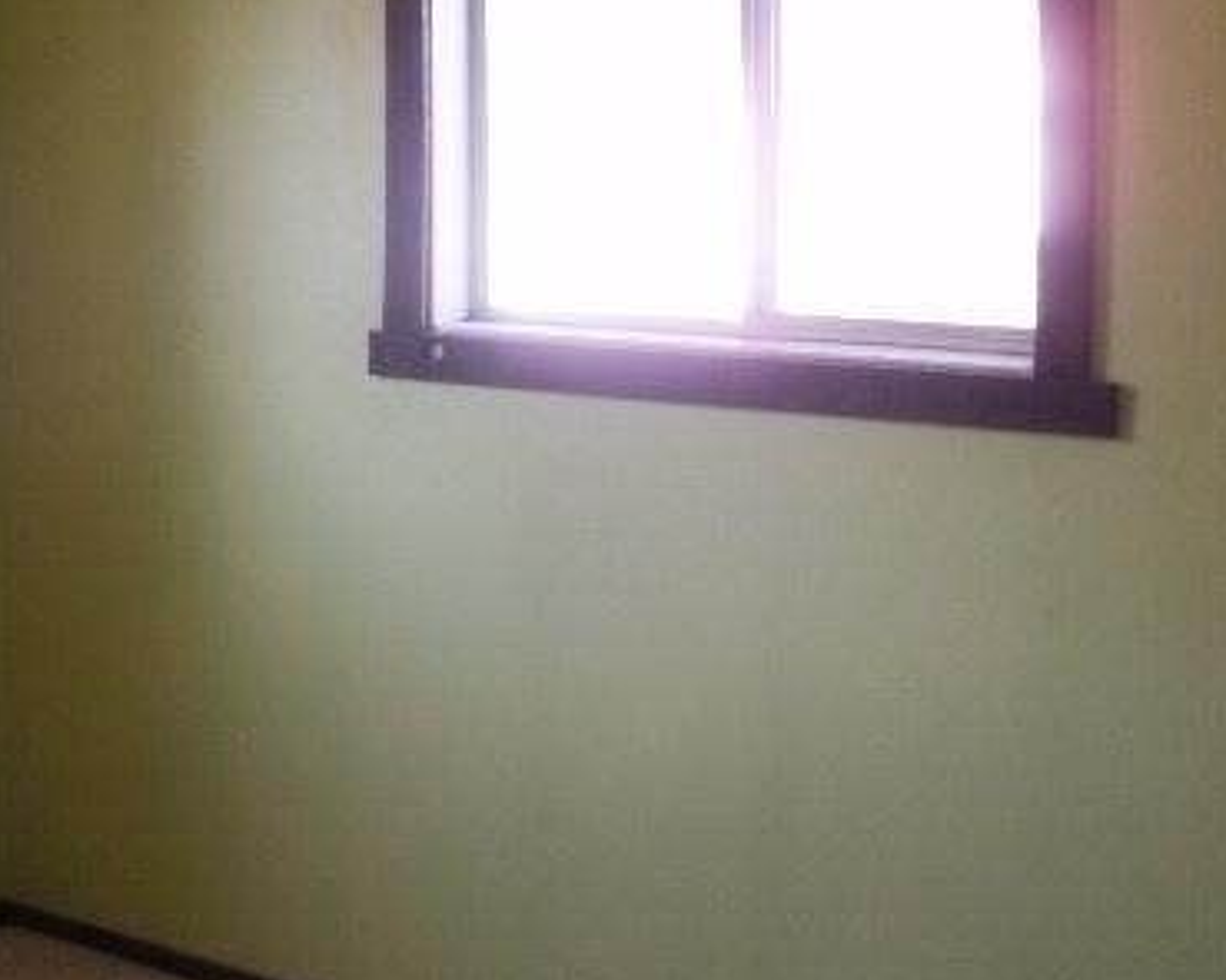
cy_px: 355
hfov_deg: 30.2
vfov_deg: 24.9
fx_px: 2213
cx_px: 229
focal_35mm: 61
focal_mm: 6.3
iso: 125
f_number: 3.5
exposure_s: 1/30
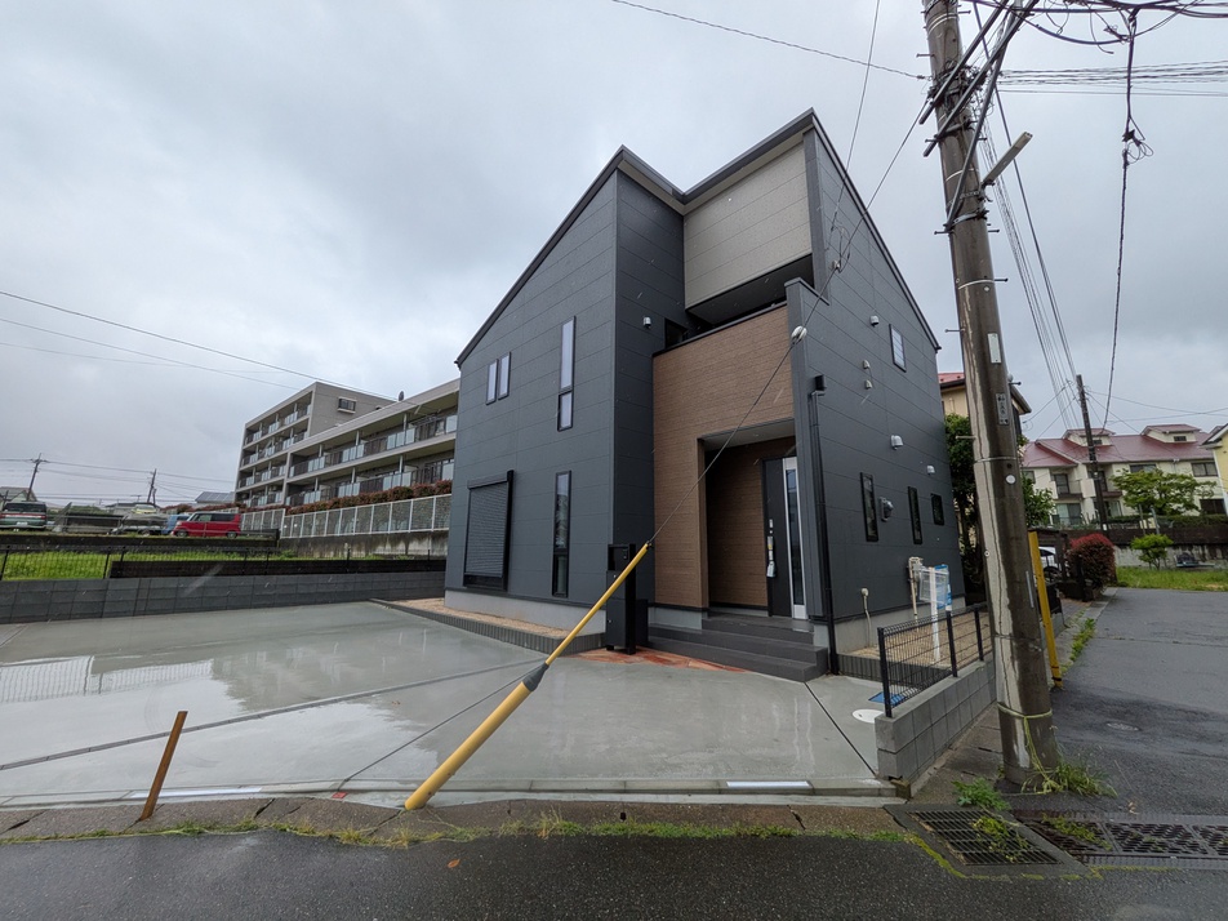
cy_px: 460
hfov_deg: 102.1
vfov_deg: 85.7
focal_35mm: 14
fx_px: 497
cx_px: 614
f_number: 2.2
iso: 51
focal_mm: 1.83
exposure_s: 1/1481
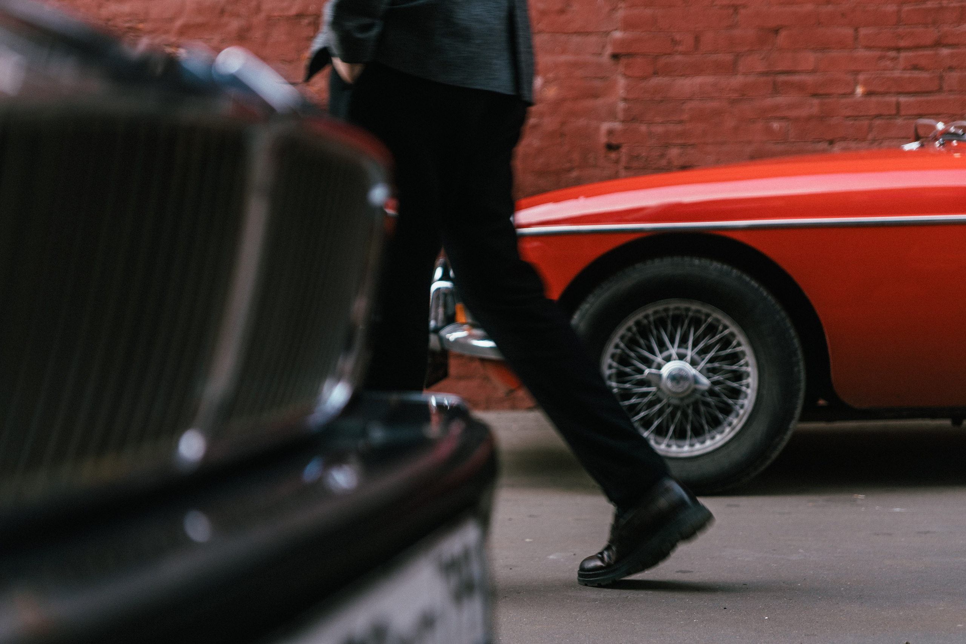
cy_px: 322
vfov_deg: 19.5
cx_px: 483
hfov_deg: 28.8
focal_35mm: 70
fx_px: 1879
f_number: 2.8
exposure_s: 1/60
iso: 100
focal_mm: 70
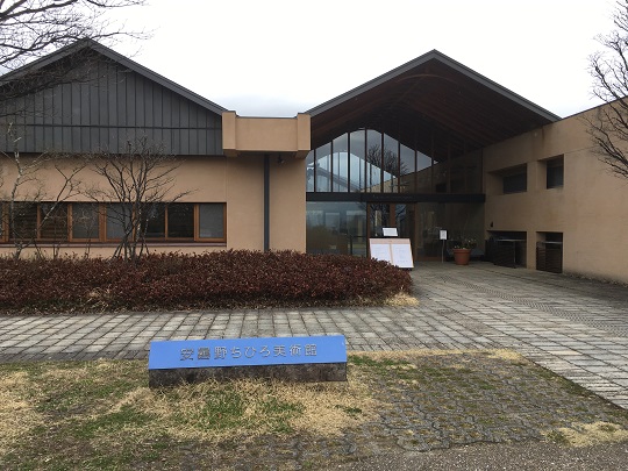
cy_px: 236
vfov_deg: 48.2
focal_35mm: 29
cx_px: 314
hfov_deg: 61.7
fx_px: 526
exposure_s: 1/845
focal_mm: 4.15
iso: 25
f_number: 2.2
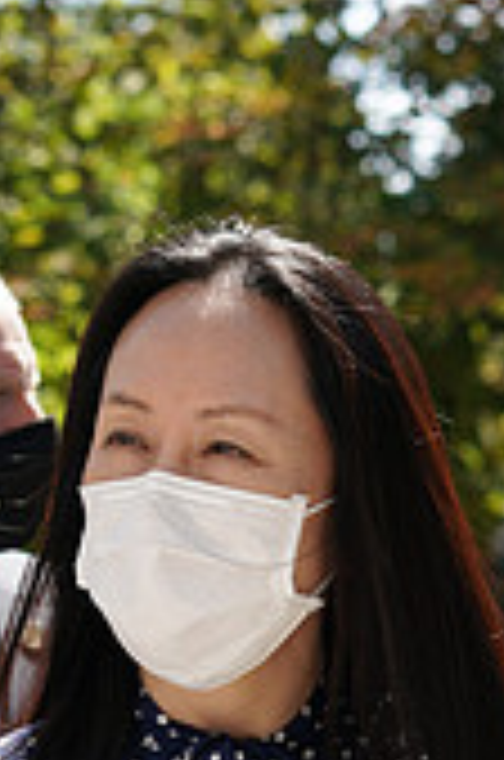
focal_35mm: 172
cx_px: 452
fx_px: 3627
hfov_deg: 7.9
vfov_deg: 11.7
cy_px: 890
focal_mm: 50
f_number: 4
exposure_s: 1/500
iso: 200
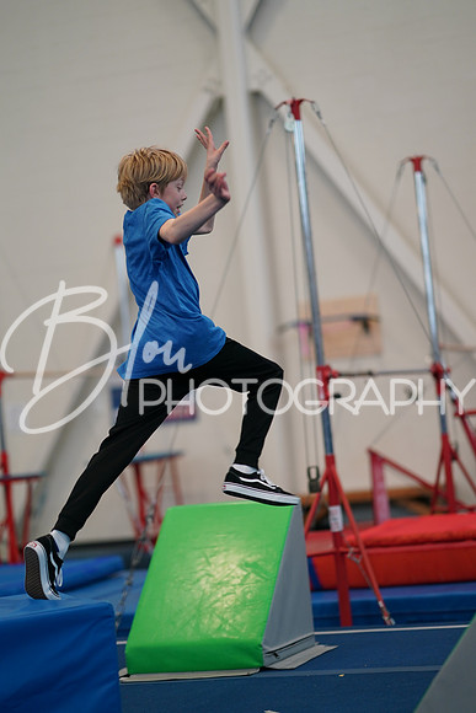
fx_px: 1685
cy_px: 356
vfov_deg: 23.9
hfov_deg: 16.1
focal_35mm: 85
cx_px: 238
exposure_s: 1/500
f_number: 1.4
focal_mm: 85
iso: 500
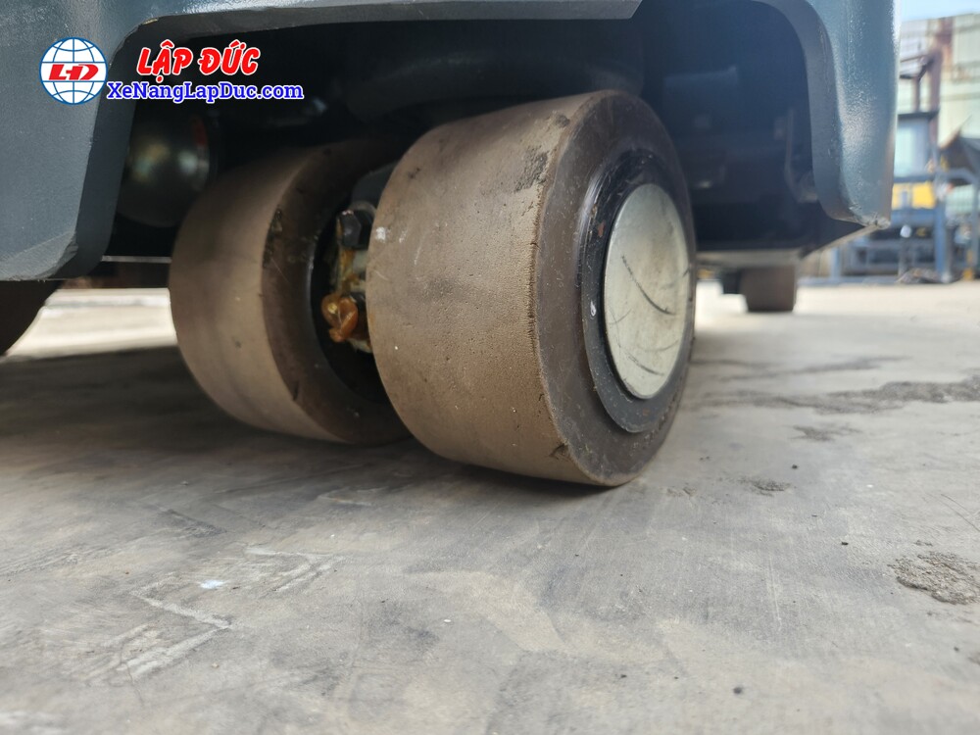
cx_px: 490
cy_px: 368
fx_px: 651
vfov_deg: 58.9
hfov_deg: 73.9
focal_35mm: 23
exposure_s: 1/180
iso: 40
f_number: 1.8
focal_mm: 5.4
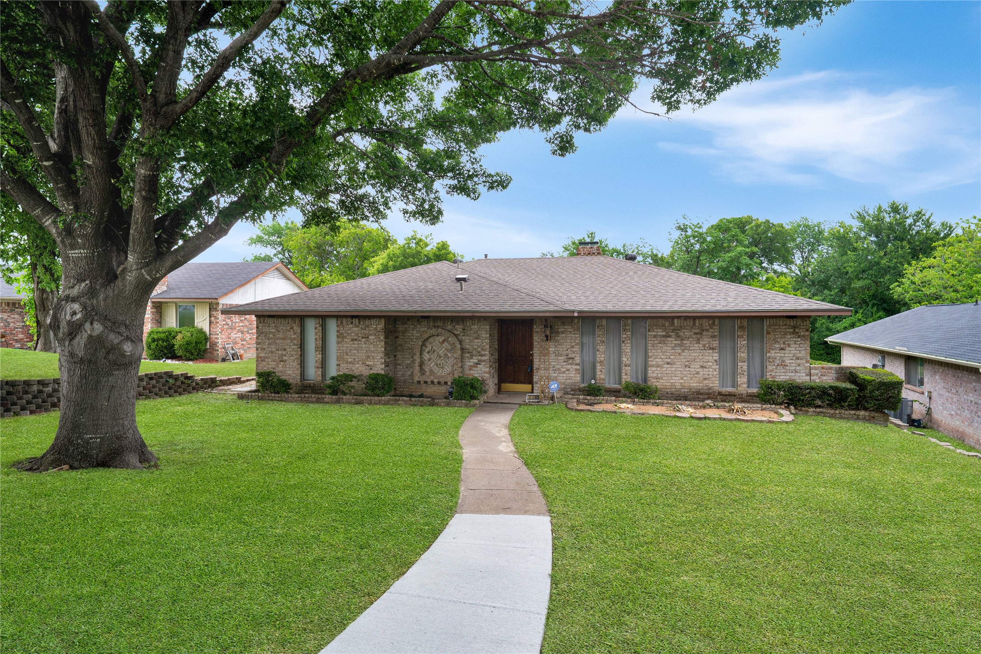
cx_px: 490
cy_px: 327
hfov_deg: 86.9
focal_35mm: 19
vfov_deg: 64.6
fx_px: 518
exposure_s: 1/80
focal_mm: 19
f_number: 9
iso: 500
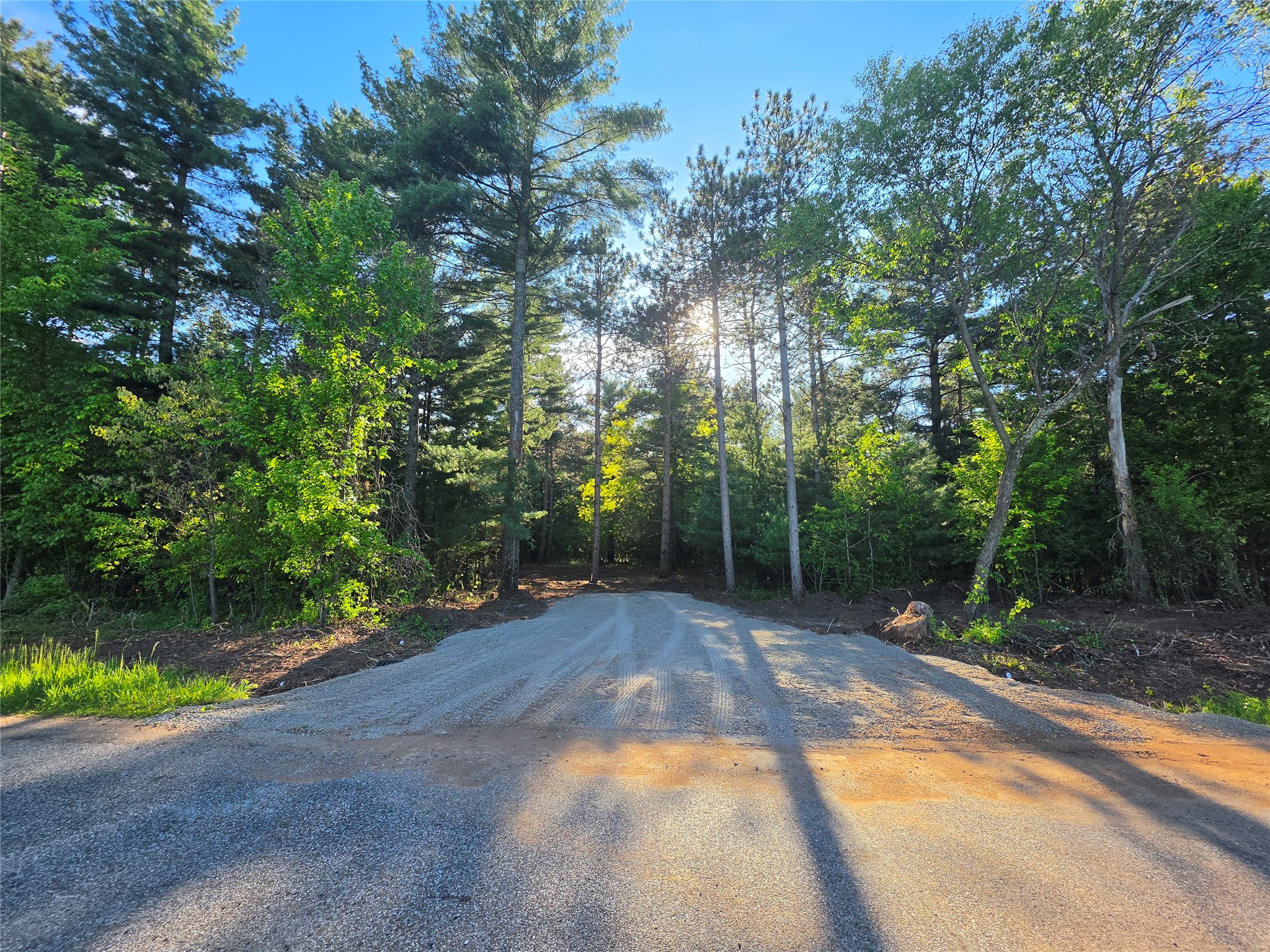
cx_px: 635
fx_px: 477
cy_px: 476
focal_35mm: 13
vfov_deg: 89.9
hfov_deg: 106.2
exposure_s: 1/758
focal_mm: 2.2
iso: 32
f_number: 1.9
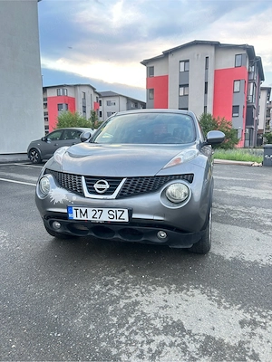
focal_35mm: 26
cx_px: 136
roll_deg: -0.4
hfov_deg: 53.1
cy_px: 181
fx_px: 272
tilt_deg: -9.1
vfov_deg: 67.3
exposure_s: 1/95
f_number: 1.5
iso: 125
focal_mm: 5.7
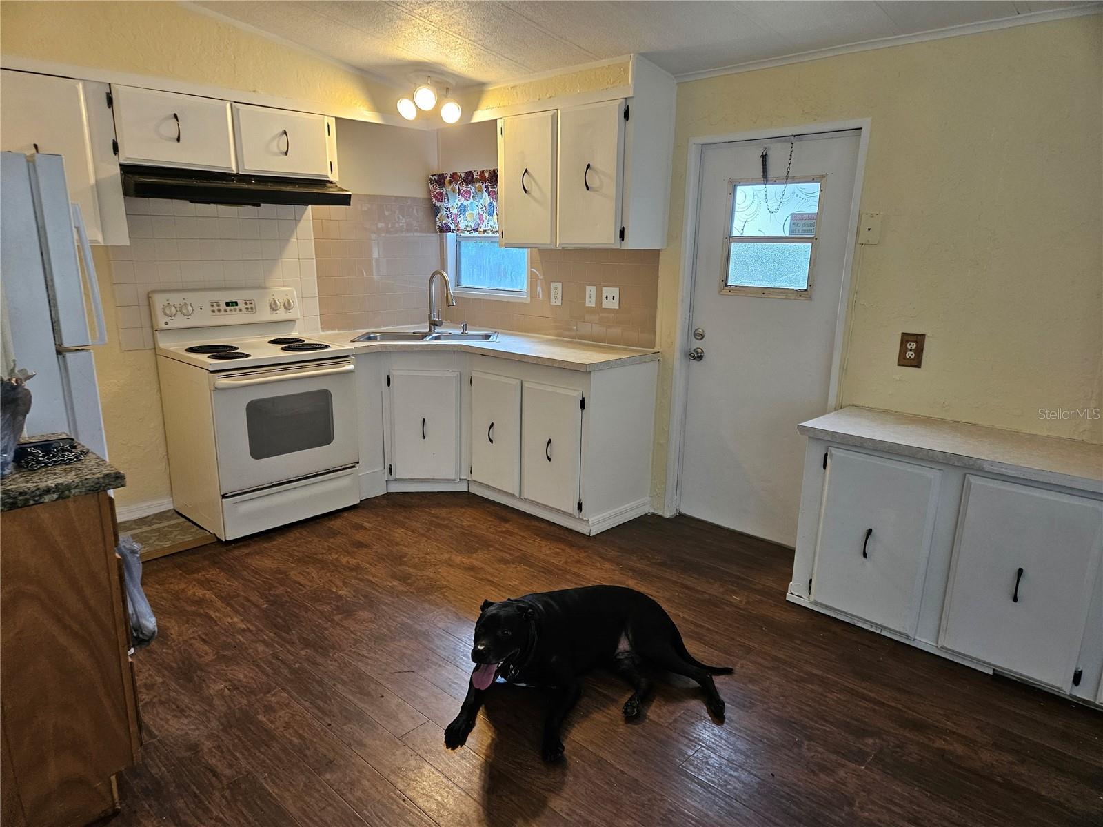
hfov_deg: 73.9
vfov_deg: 58.9
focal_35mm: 23
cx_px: 552
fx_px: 733
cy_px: 414
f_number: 1.8
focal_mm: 5.4
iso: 320
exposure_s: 1/120
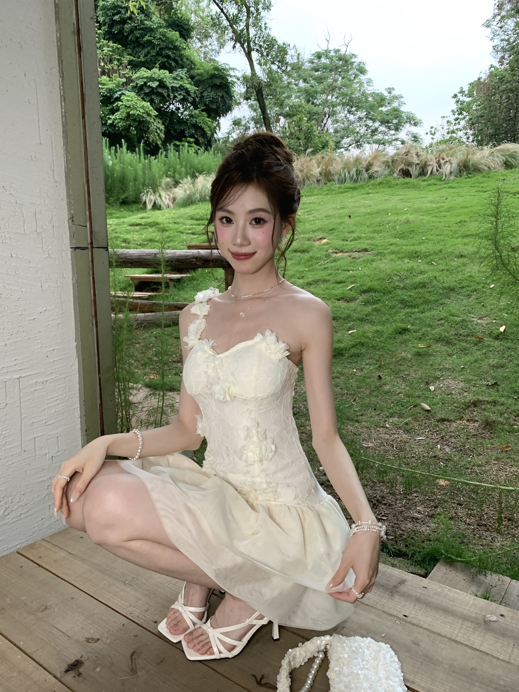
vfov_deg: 67.3
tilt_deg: -8.2
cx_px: 260
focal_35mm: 26
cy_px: 346
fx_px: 520
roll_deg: +0.1
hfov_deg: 53.1
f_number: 1.8
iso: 200
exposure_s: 1/60
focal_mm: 4.25
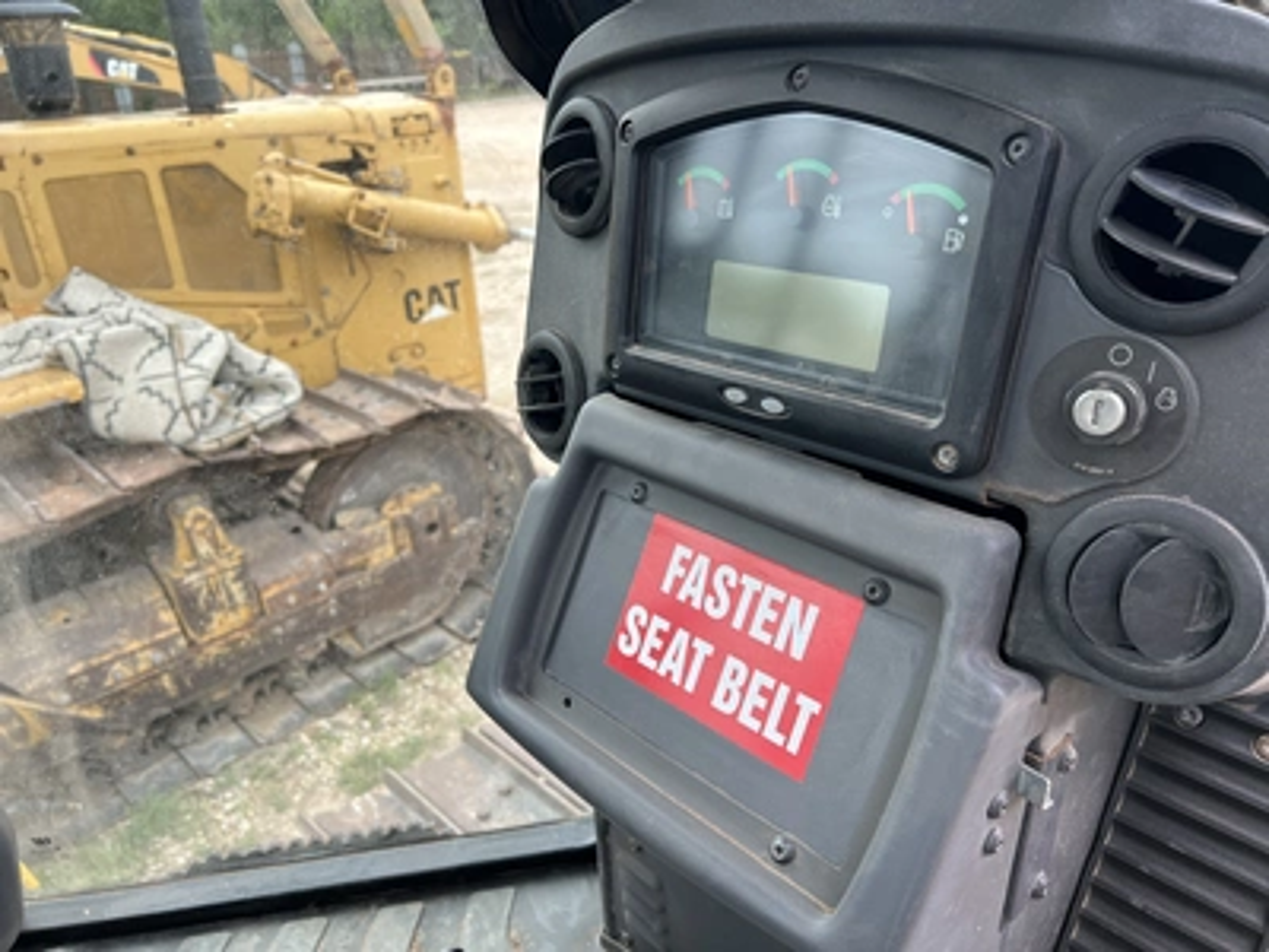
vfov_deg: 53.1
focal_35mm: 26
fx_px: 953
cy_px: 476
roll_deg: +1.3
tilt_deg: -27.9
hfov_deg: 67.3
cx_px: 634
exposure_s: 1/261
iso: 40
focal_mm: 5.7
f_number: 1.5
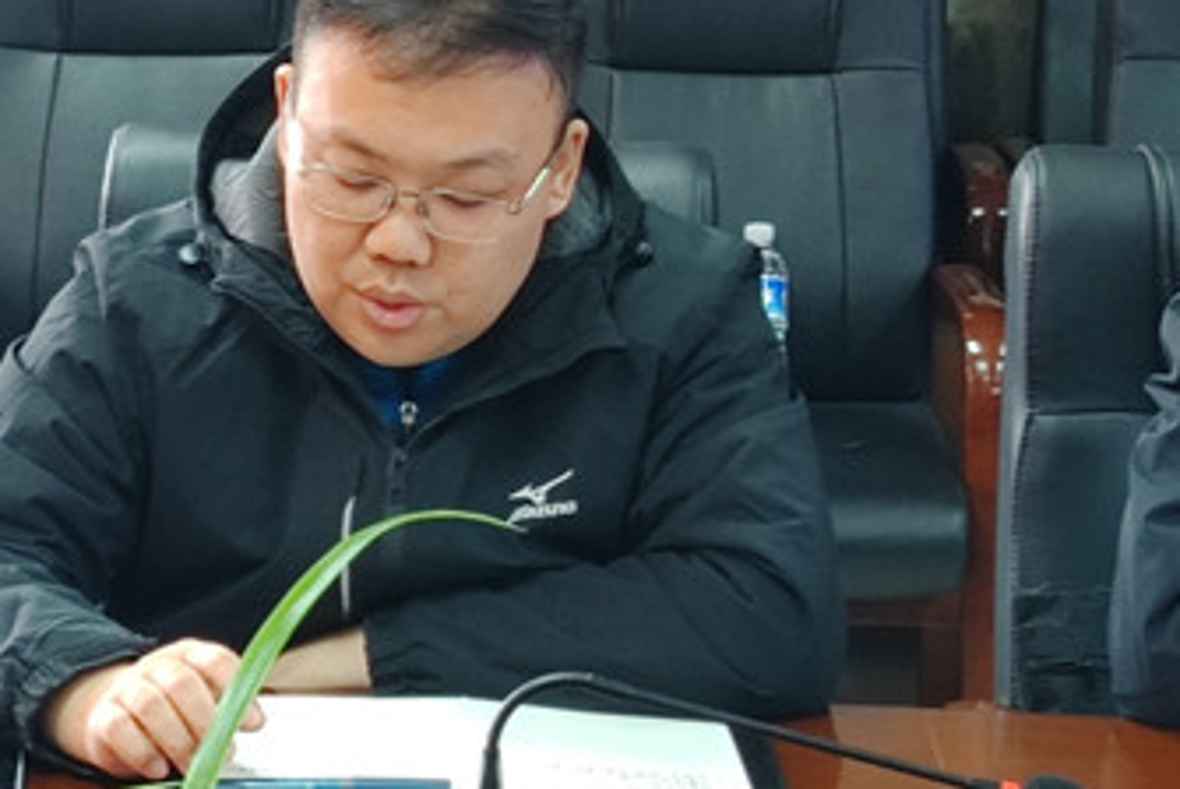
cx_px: 398
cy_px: 143
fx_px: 4986
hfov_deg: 13.5
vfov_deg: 9.0
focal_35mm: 152
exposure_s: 1/50
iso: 640
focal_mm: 5.25
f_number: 1.8
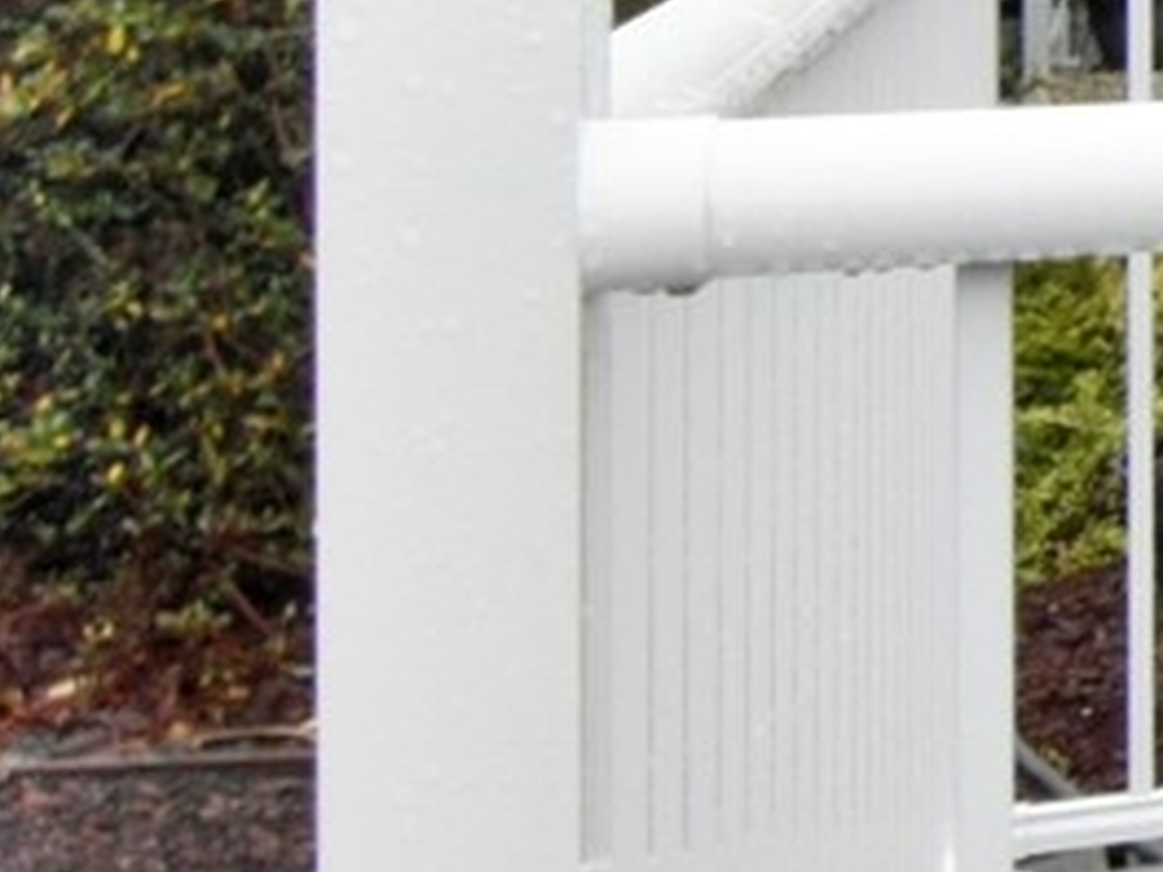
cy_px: -187
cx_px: 3363
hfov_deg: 11.8
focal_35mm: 102
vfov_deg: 14.0
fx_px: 3430
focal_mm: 11
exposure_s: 1/5
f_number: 20
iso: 1600
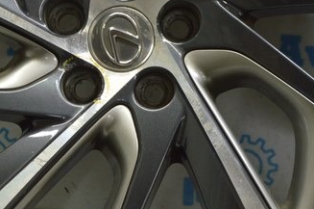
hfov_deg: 21.6
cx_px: 90
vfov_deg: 14.4
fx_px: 819
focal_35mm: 94
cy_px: 40
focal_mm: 20
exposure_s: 1/20
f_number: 5.6
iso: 400
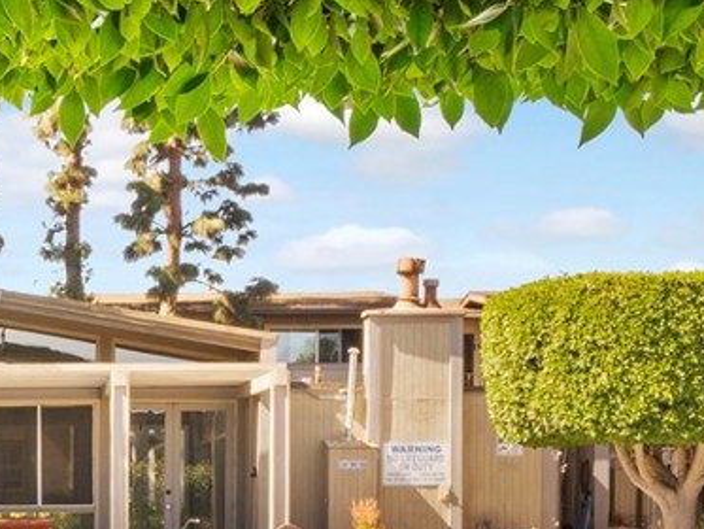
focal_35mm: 95
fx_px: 1933
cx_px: -74
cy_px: 554
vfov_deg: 15.2
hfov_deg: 19.7
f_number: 22
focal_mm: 24
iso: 400
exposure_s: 1/125
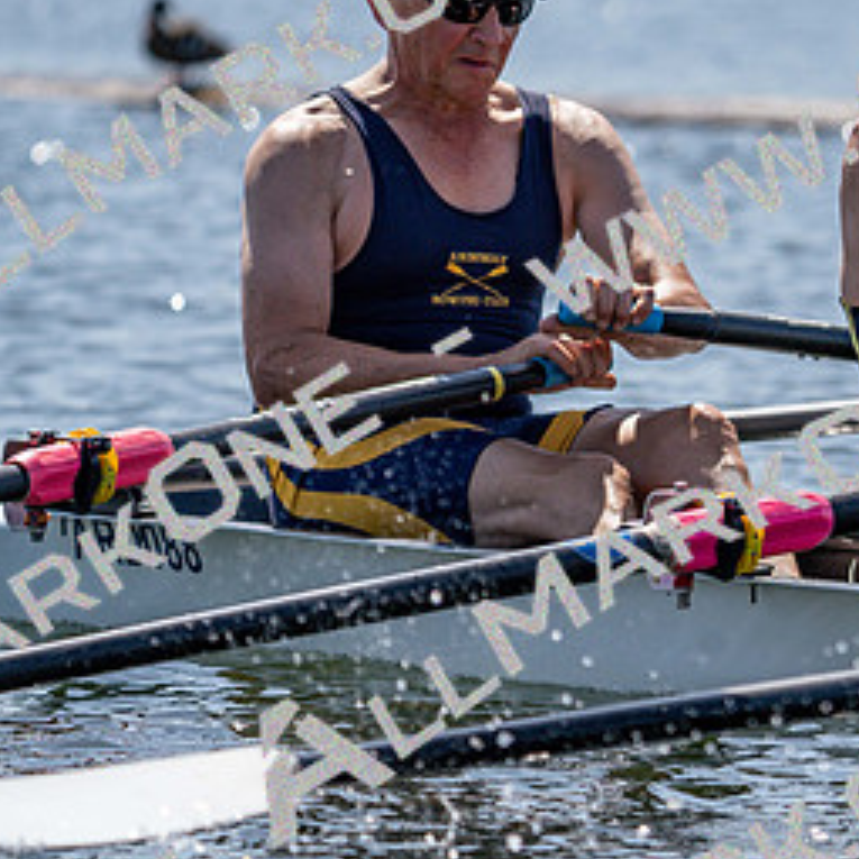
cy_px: 325
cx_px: 943
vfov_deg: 3.7
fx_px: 13195
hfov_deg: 3.7
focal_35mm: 470
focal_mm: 243
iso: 250
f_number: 5.6
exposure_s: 1/2000
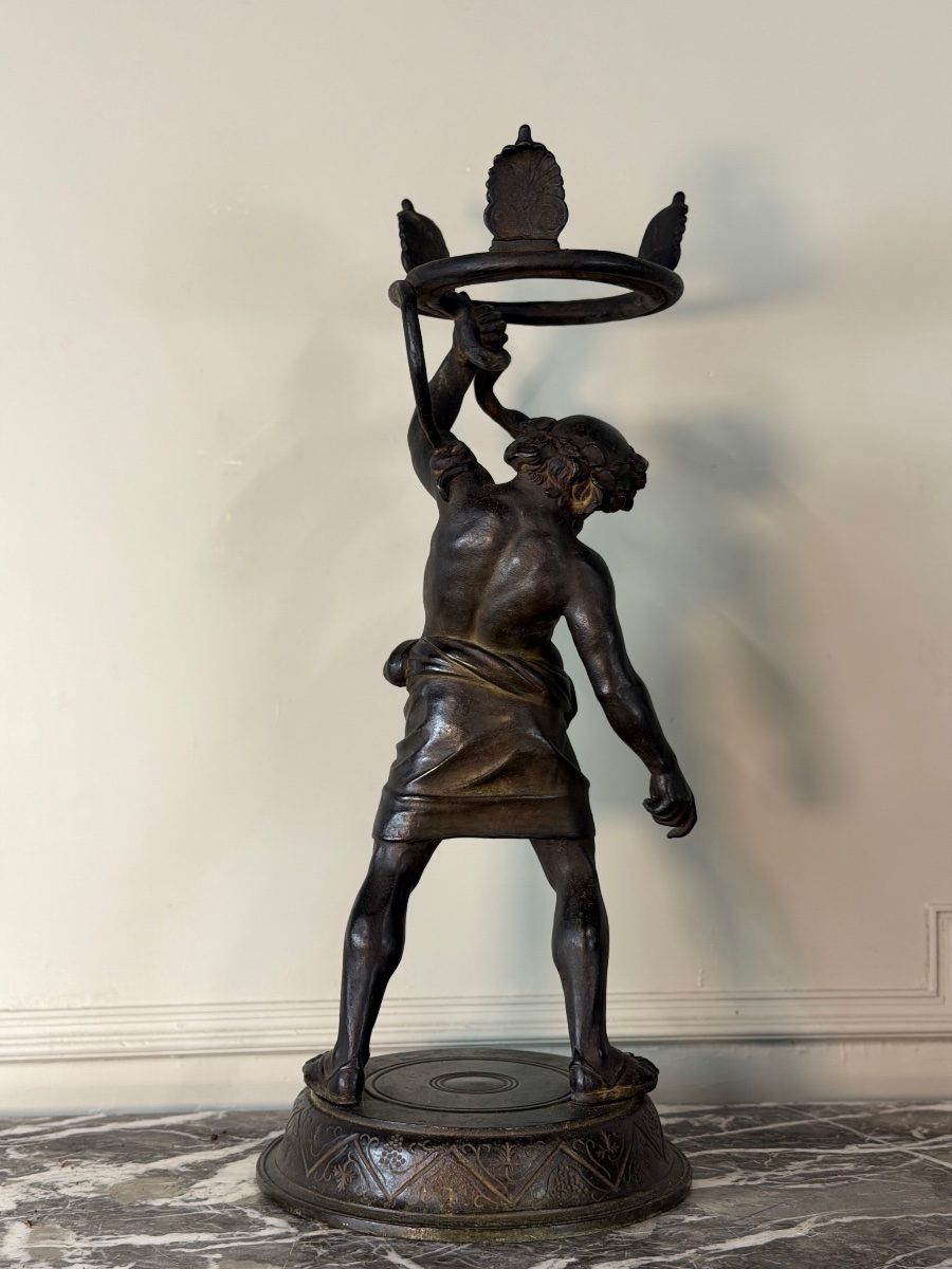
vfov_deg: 39.7
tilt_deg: +0.9
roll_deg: +1.5
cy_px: 634
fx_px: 1760
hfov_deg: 30.3
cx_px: 476
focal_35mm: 48
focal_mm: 6.76
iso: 125
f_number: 1.78
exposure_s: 1/50
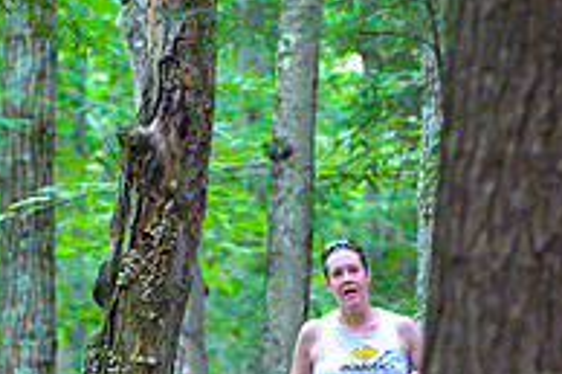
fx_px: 9327
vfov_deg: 2.3
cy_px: 533
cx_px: 469
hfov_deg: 3.4
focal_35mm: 598
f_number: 4
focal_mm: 200
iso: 8000
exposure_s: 1/200
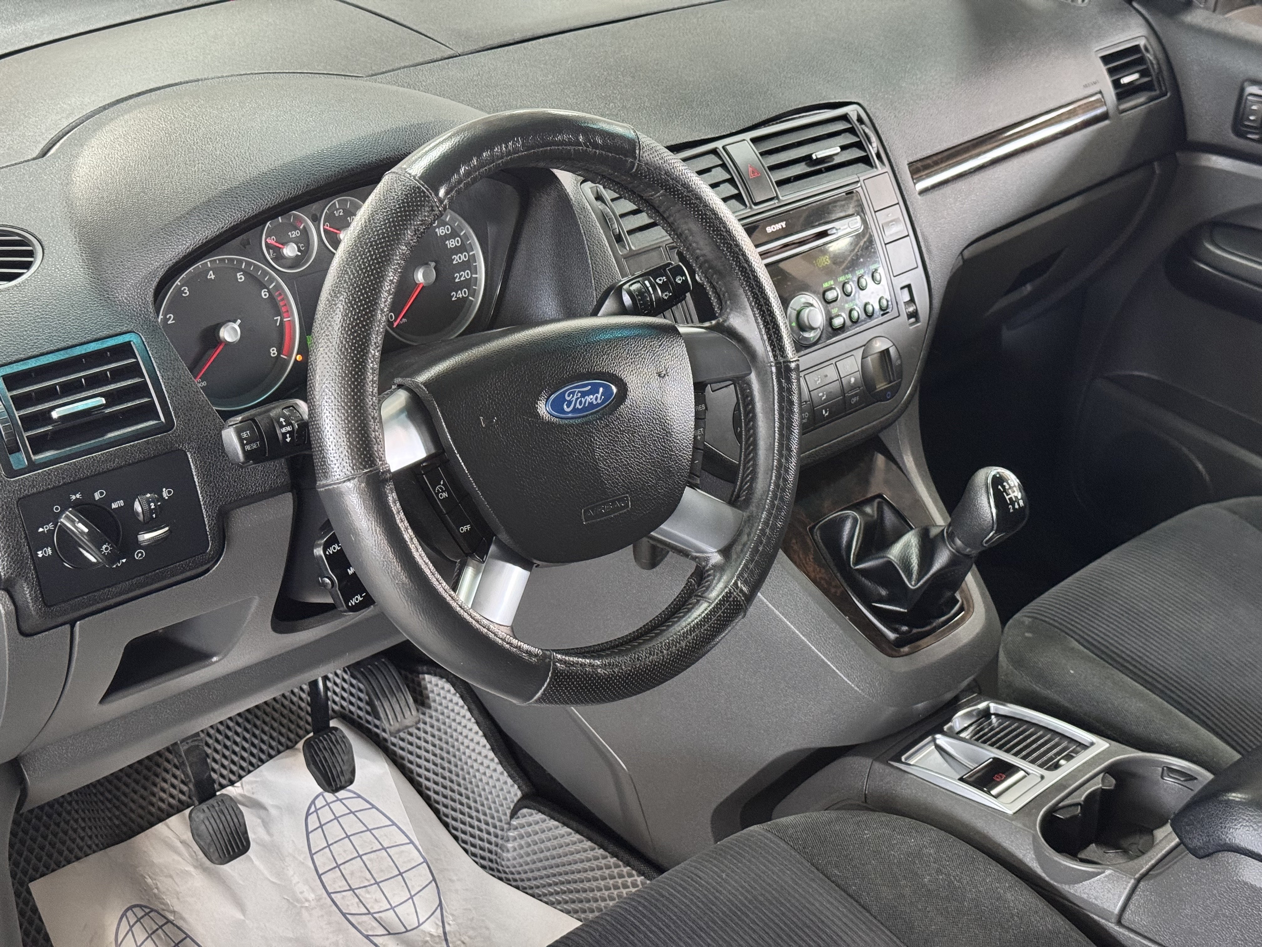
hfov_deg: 39.7
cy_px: 474
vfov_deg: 30.3
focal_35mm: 48
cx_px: 631
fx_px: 1750
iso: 400
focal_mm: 6.76
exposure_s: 1/40
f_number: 1.78
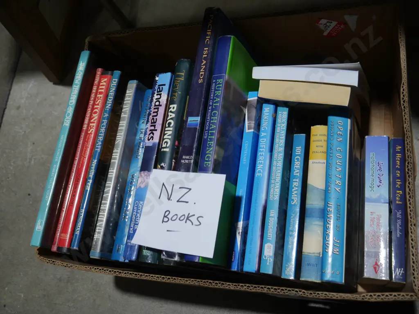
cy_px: 157
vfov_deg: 44.2
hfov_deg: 56.8
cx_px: 210
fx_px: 387
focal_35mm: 32
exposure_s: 1/100
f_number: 3.6
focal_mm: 16
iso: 200
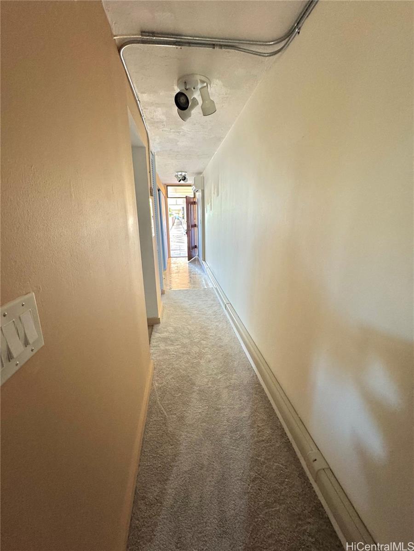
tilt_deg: -17.6
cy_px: 276
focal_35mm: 14
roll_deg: +1.8
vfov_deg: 102.1
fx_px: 223
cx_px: 207
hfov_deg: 85.7
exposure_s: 1/60
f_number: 2.2
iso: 400
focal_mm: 2.22
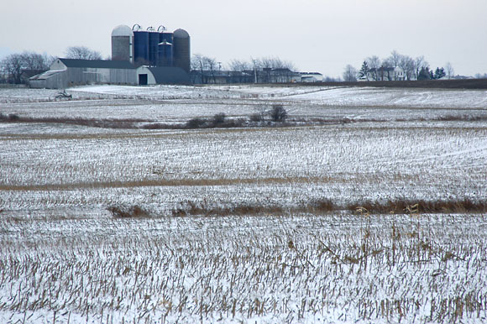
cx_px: 244
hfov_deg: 11.4
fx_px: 2434
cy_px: 162
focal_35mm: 180
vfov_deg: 7.6
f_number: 6.3
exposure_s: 1/640
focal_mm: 120
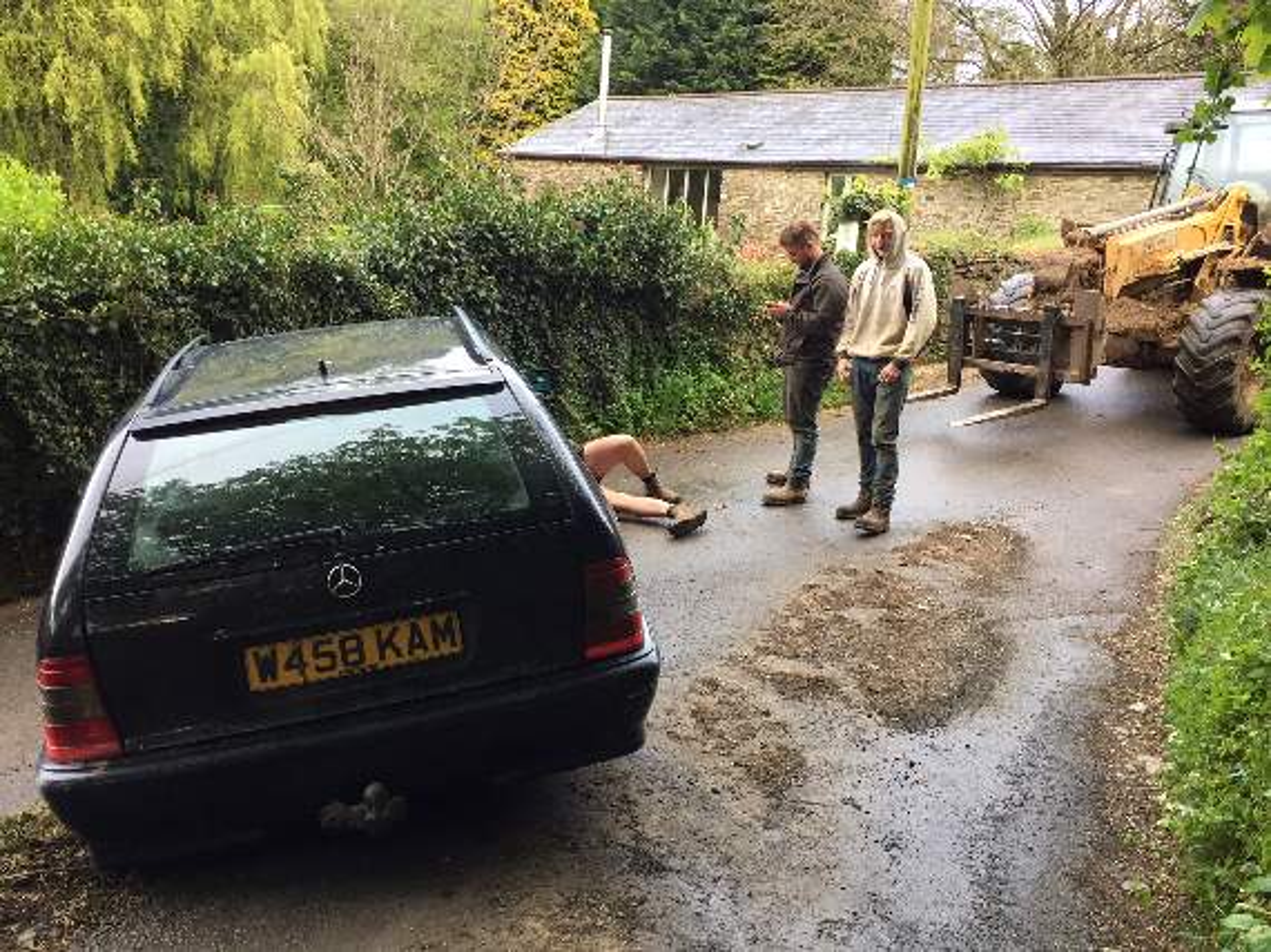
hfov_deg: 61.7
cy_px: 476
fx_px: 1064
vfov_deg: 48.2
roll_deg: -5.4
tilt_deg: -13.0
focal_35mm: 29
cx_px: 636
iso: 32
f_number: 2.2
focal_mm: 4.15
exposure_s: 1/33
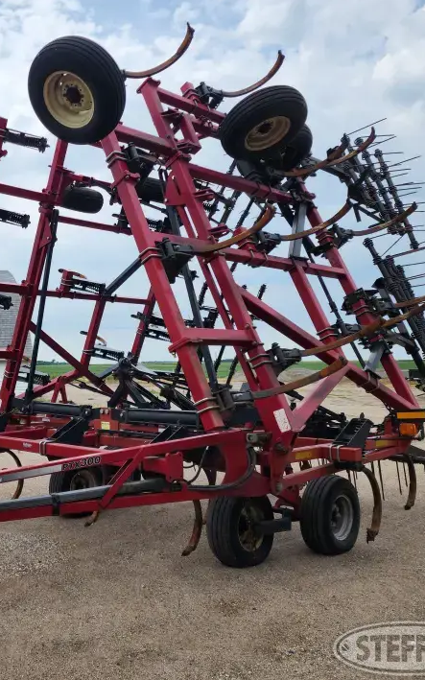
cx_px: 42
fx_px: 612
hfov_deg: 36.0
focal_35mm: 33
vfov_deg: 58.1
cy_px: 341
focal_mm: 6.4
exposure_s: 1/1145
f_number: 1.8
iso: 12
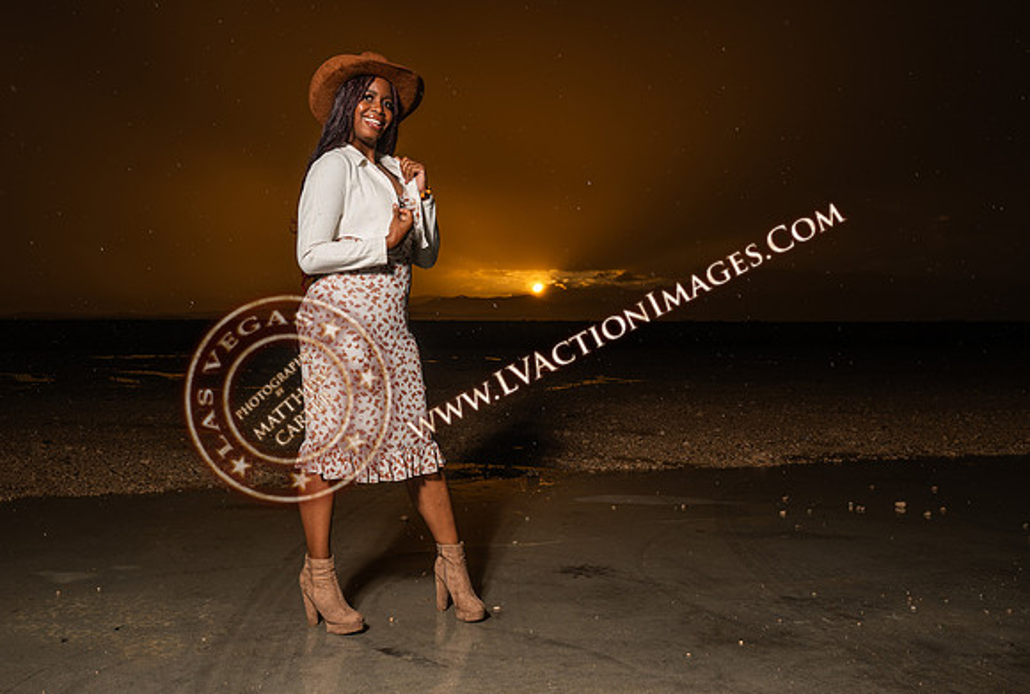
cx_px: 439
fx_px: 956
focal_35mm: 33
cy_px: 372
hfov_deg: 56.4
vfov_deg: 39.9
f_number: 7.1
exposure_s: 1/160
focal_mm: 29
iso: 100
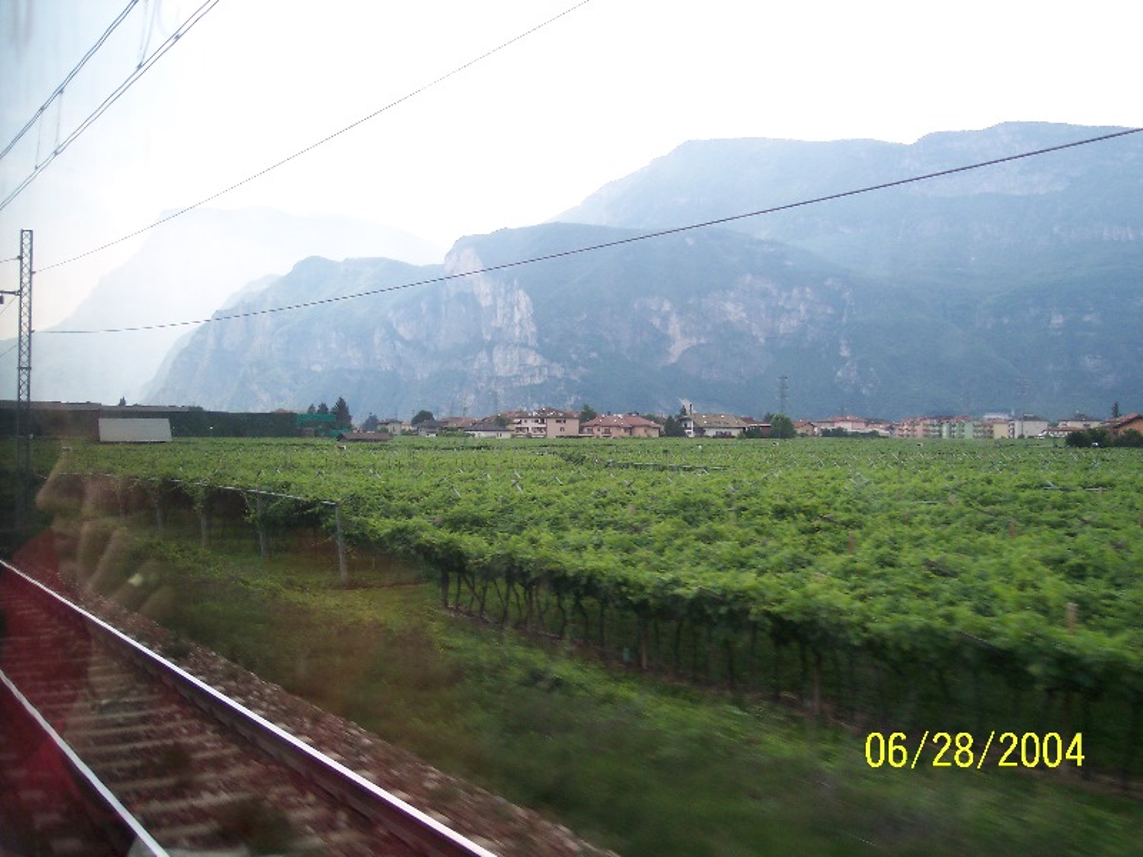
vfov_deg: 37.7
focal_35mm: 38
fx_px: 1255
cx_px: 572
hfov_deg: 49.0
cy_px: 428
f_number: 2.8
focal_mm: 8
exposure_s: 1/180
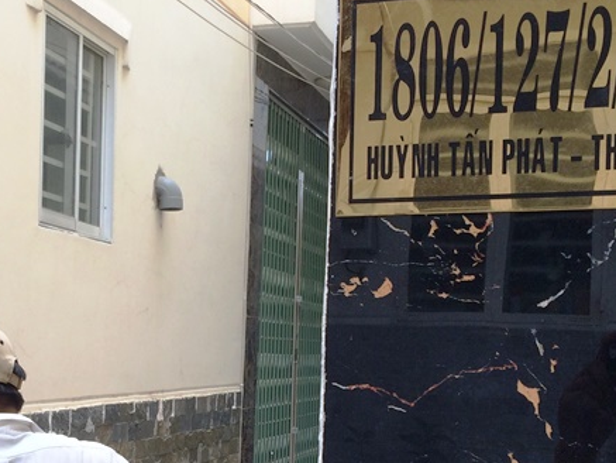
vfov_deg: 21.3
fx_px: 1210
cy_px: 384
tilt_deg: -3.1
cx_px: 162
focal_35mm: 68
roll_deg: -2.2
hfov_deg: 28.2
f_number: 2.2
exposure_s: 1/308
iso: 32
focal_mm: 4.15
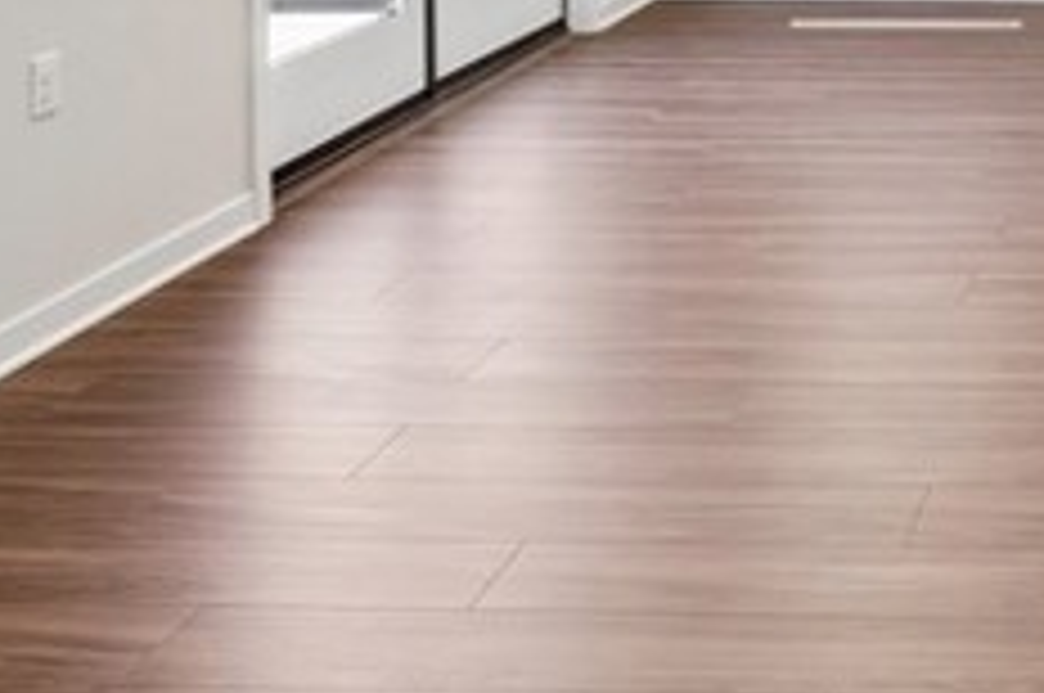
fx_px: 1535
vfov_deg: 21.4
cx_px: 1278
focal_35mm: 53
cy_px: -346
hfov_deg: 31.1
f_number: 9
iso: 250
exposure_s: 1/30
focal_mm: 12
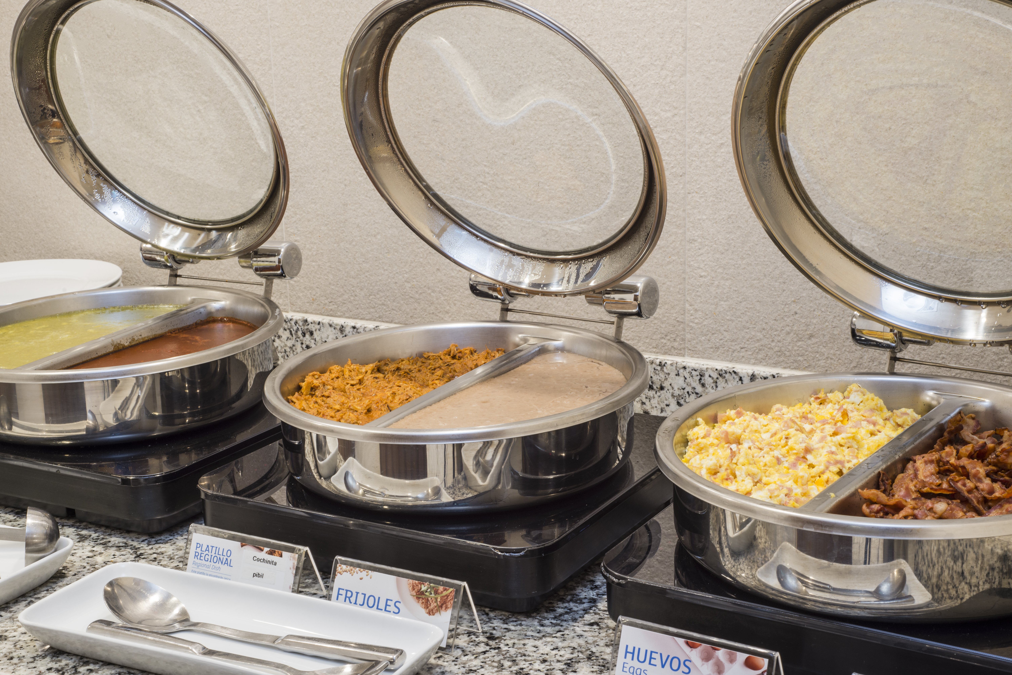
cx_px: 506
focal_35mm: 50
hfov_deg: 39.6
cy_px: 338
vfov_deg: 27.0
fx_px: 1406
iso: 100
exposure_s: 2.5
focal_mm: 50
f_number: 16
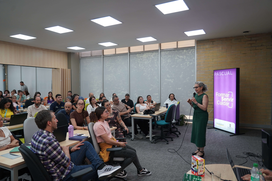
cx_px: 136
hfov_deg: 71.5
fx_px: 189
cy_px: 90
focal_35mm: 25
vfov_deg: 51.3
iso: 800
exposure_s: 1/160
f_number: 4
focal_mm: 25
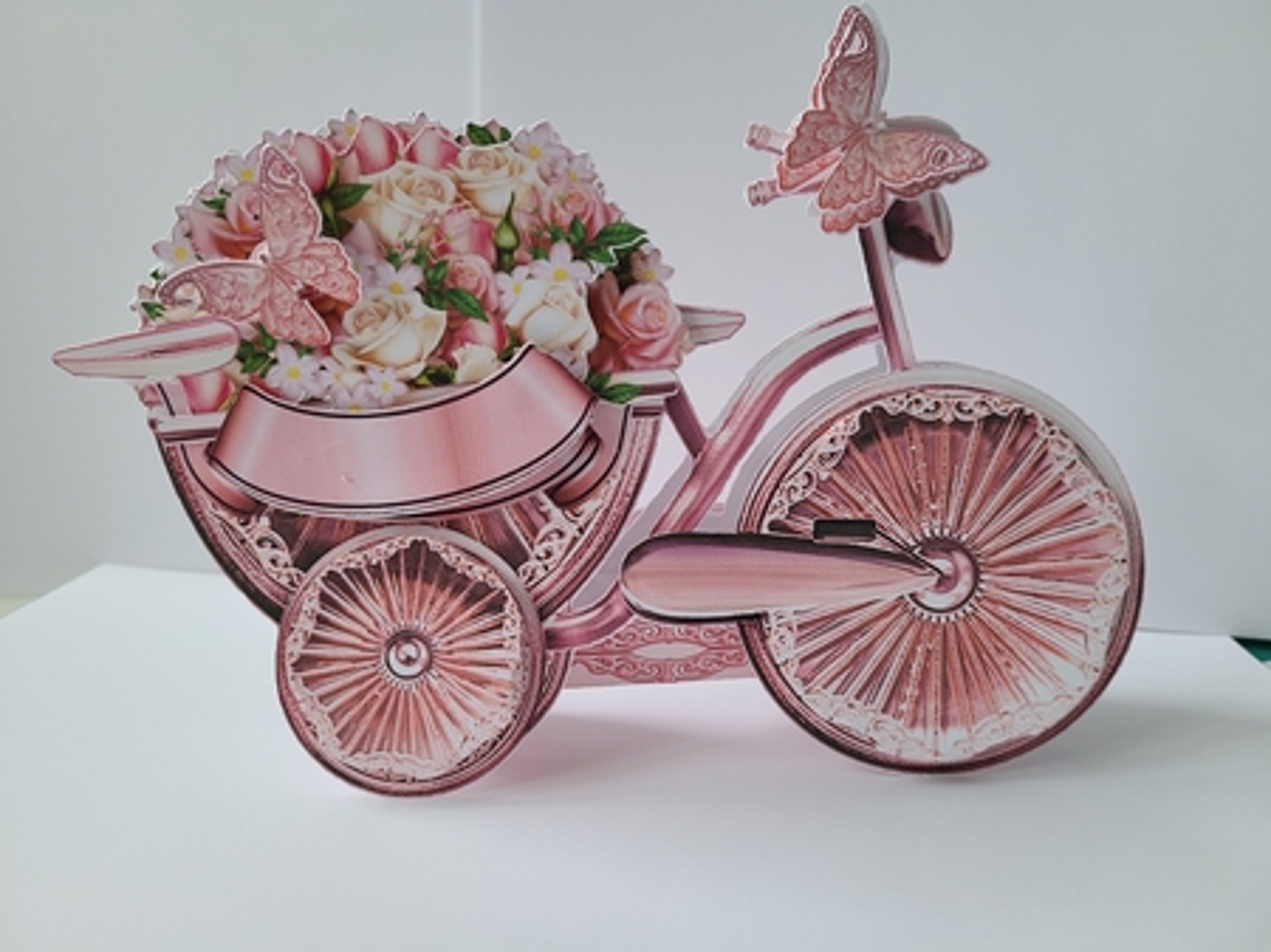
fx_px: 954
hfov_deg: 67.3
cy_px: 476
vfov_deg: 53.0
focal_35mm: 26
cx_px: 636
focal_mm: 5.4
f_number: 1.8
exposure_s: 1/60
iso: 64
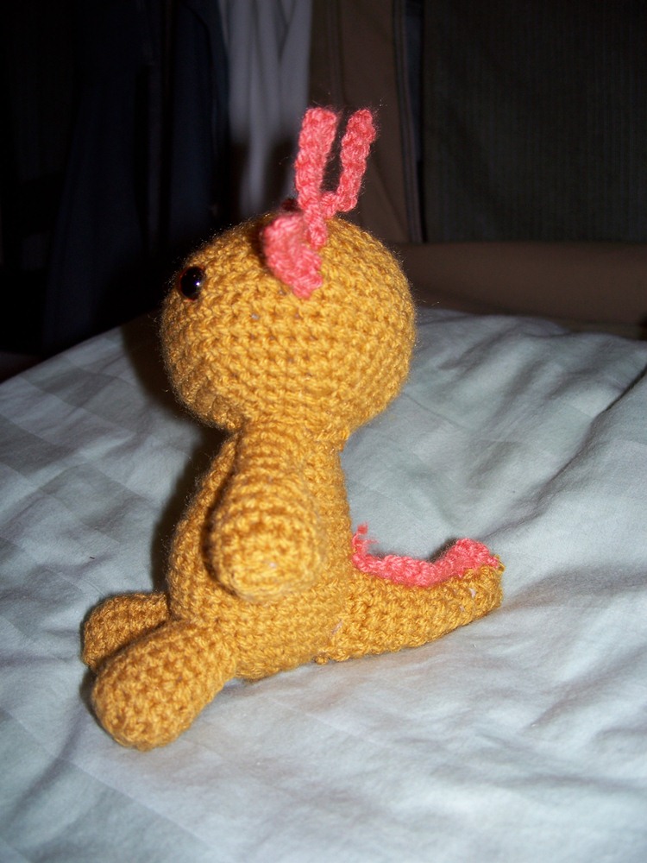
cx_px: 324
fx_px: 922
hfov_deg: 38.7
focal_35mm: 37
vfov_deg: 50.1
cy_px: 432
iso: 80
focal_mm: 7.8
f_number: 2.8
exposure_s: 1/60
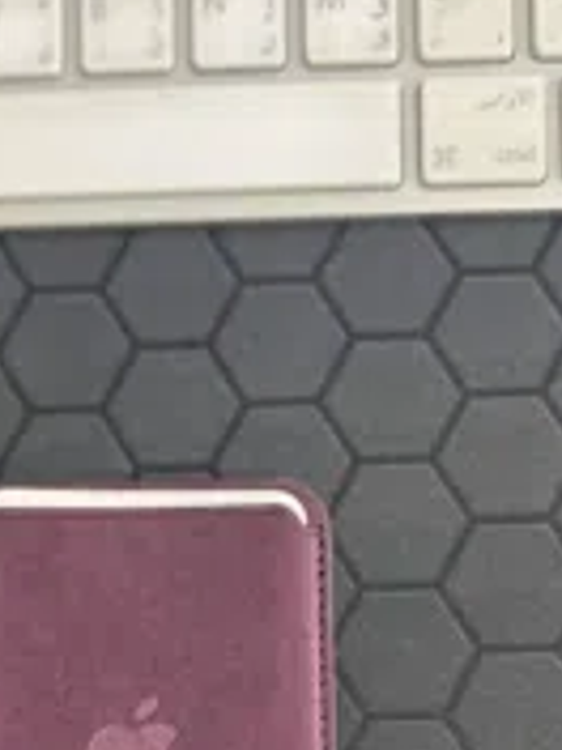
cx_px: 166
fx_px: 1277
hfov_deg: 24.6
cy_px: 639
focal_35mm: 59
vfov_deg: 31.5
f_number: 1.5
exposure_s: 1/33
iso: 400
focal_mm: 5.7
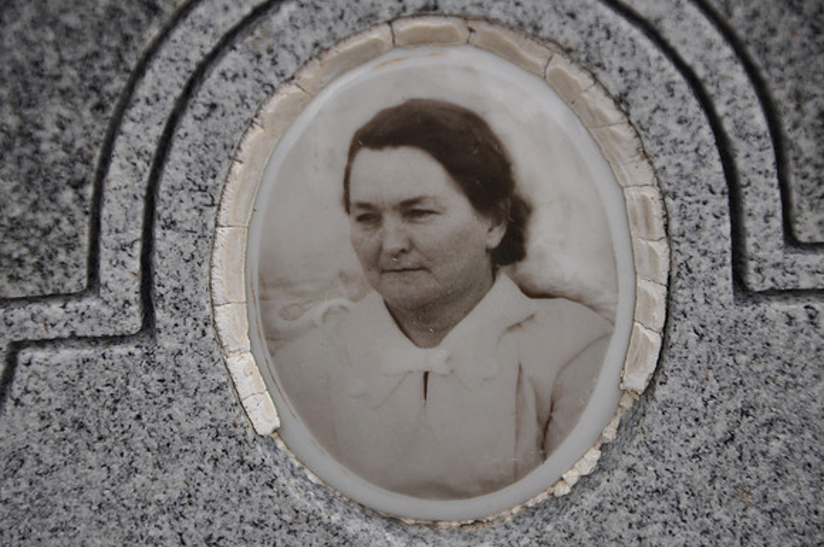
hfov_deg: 15.2
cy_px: 274
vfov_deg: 10.1
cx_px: 412
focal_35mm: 135
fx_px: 3086
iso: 280
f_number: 5.6
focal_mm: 90
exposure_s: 1/125
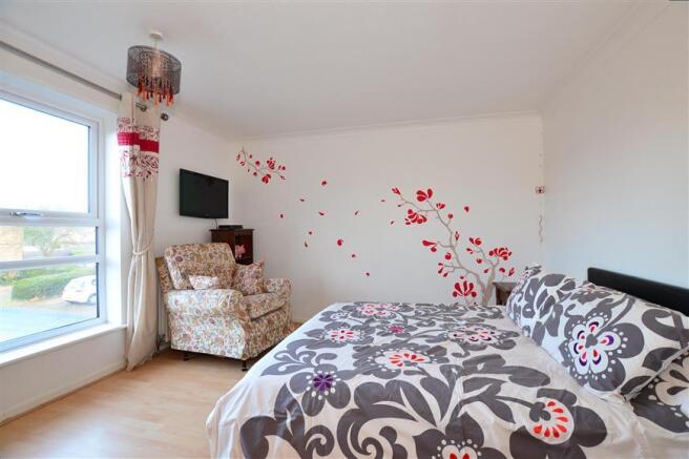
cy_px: 230
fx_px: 287
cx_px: 344
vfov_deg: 77.3
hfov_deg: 100.4
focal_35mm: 15
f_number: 5
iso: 200
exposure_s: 1/10
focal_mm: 10
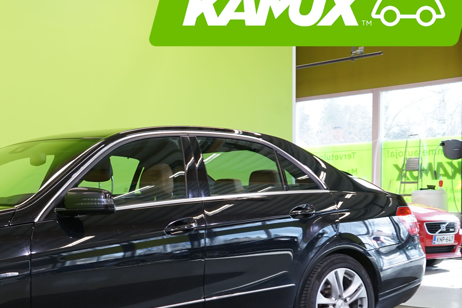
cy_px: 248
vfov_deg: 20.1
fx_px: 860
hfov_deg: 28.7
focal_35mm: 67
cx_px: 31
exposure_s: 1/30
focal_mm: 33
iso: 400
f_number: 5.6
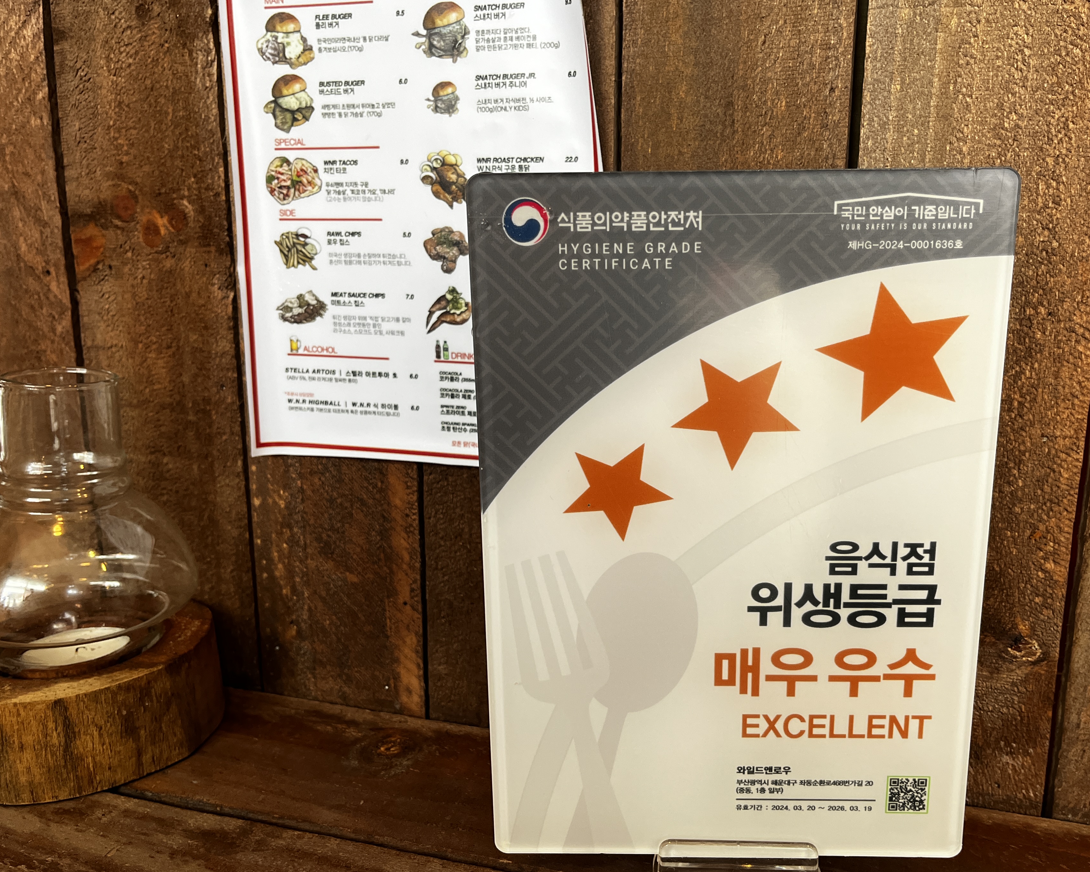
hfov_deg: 58.6
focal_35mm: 30
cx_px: 601
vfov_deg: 48.5
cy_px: 451
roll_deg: -1.2
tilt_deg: -13.4
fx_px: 968
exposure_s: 1/120
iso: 125
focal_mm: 5.1
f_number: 1.6
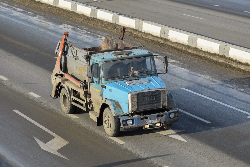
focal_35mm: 82
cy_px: 84
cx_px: 125
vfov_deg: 16.6
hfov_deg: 24.6
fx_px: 573
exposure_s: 1/1000
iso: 400
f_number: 5.6
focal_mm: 55
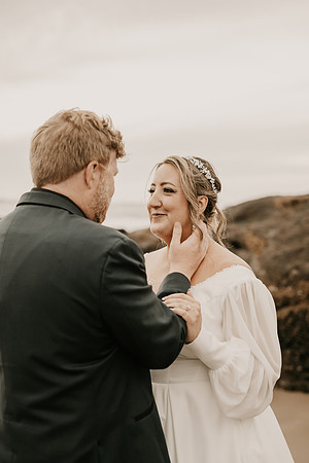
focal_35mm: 50
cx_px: 154
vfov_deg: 39.6
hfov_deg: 27.0
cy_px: 232
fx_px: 644
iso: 640
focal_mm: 50
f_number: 2.5
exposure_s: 1/5000
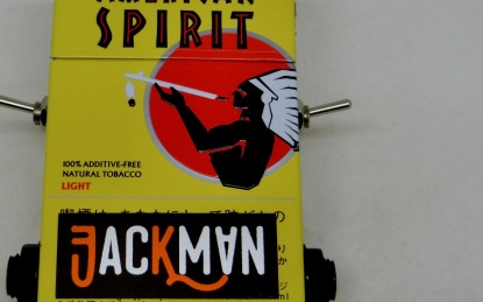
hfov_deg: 24.3
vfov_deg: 15.3
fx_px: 1118
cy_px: 140
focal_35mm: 85
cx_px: 168
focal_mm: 9.3
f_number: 4.7
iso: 125
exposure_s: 1/125
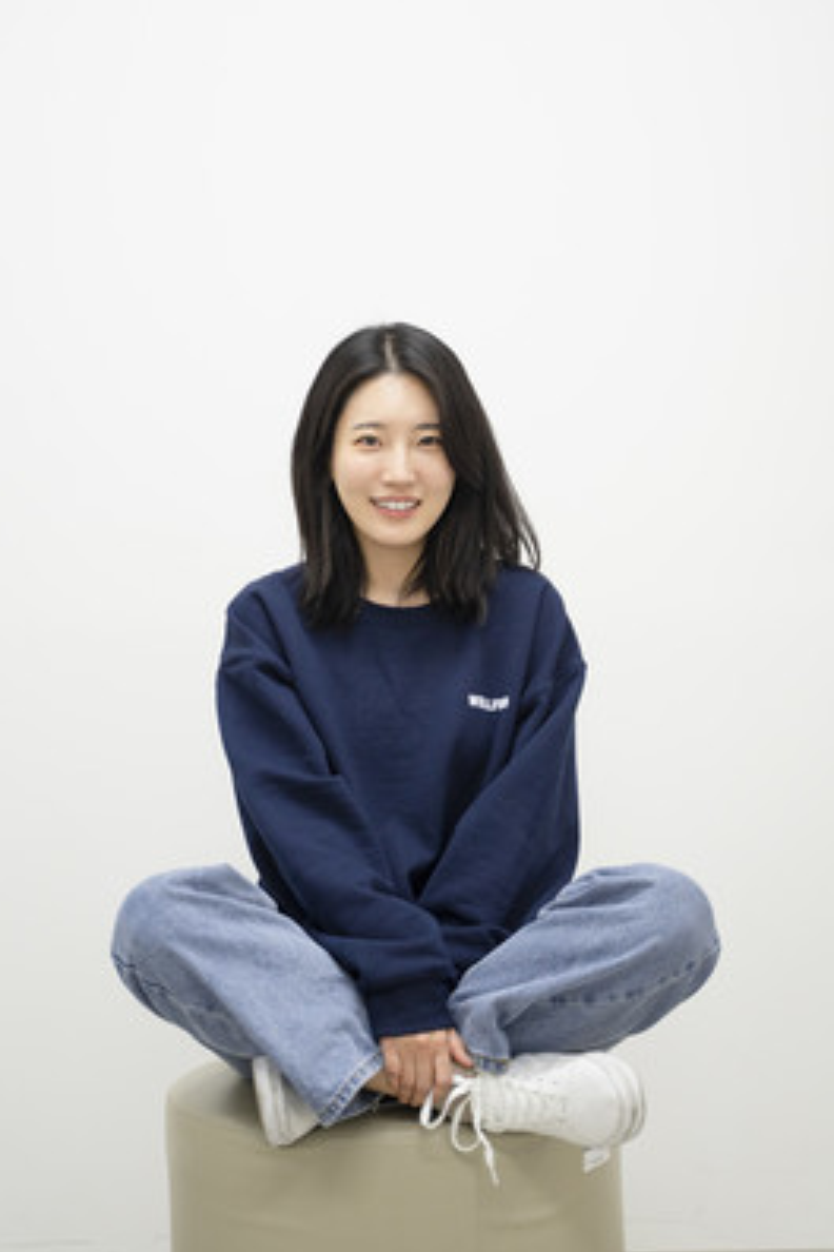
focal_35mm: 67
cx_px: 398
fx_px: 2328
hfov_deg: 20.3
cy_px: 550
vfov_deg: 30.0
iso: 320
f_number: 2.8
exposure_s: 1/125
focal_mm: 59
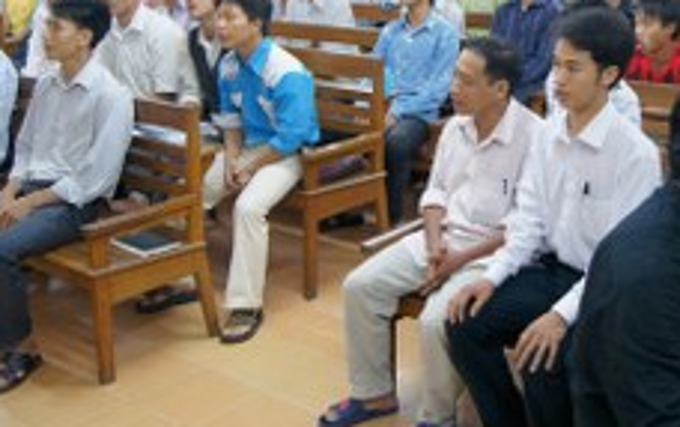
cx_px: 546
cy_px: 137
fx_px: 1002
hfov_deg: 36.2
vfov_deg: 23.9
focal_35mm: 54
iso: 800
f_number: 4
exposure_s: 1/30
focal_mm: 18
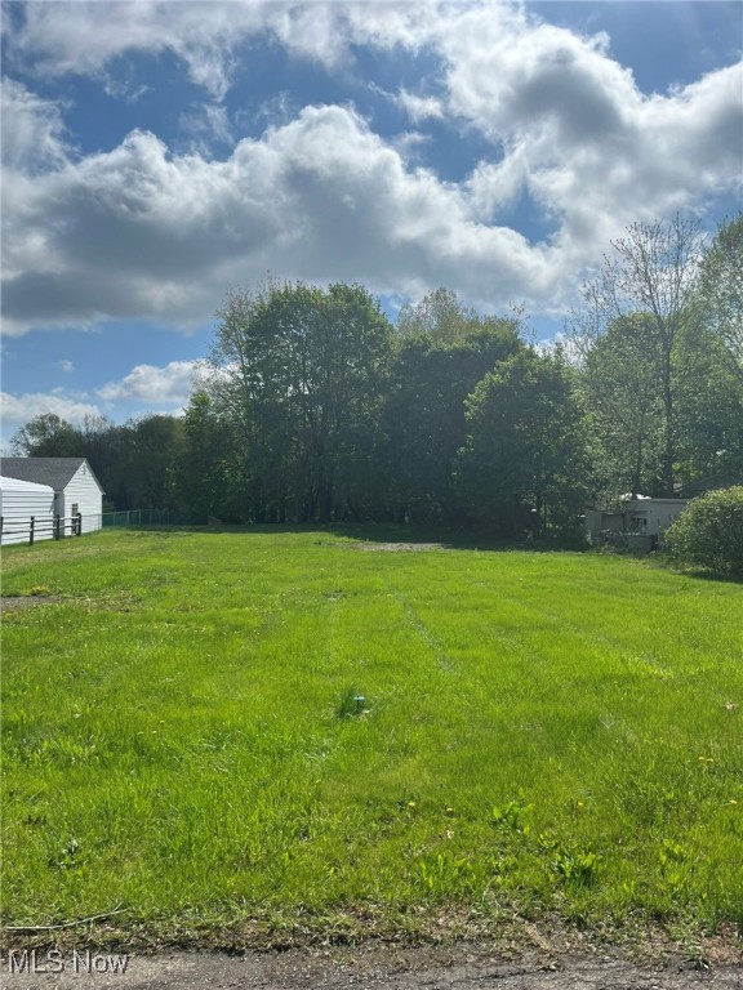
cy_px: 495
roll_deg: -0.3
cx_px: 372
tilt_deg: +0.0
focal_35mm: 26
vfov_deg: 67.3
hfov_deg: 53.1
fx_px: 744
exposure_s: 1/9091
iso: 50
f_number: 1.6
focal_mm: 5.1
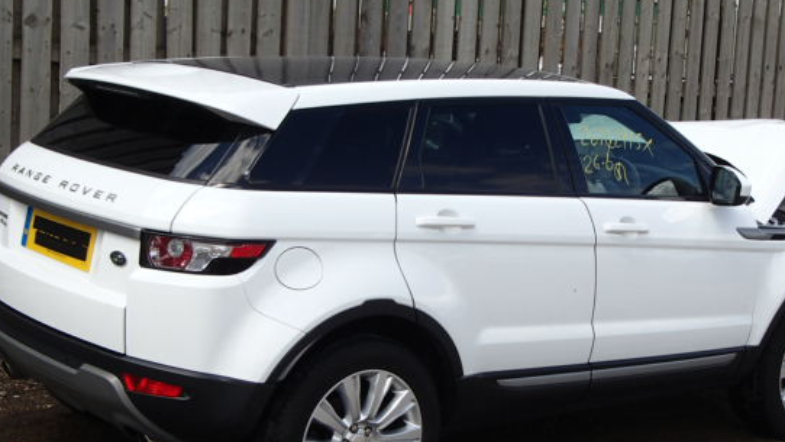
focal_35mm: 63
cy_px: 248
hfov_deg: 33.3
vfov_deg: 19.1
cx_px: 427
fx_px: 1311
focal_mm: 8.8
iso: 100
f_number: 4.9
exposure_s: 1/400
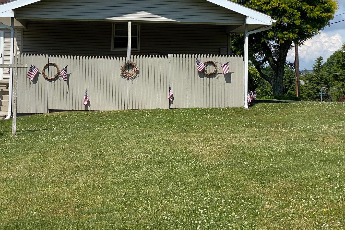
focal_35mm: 82
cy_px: 71
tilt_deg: +2.0
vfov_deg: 16.6
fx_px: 786
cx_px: 122
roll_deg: -1.9
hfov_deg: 24.7
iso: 20
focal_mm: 6
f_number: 2
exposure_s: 1/1996
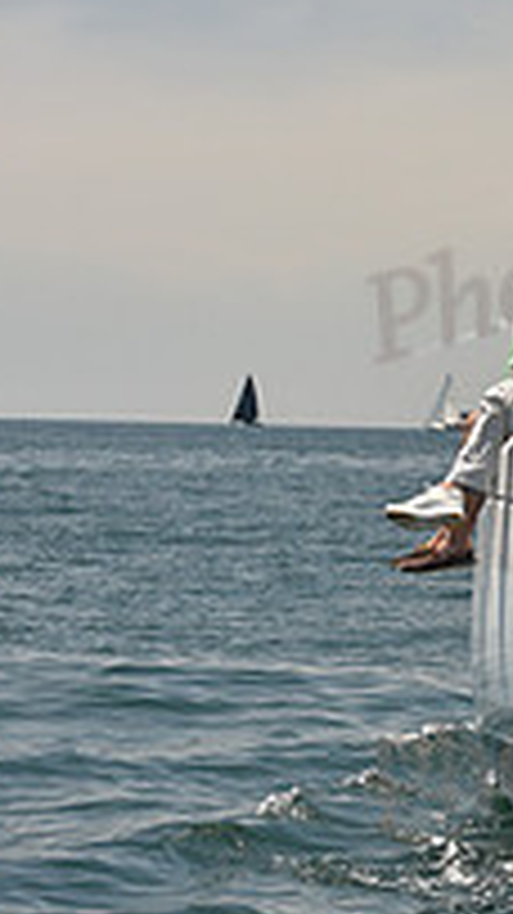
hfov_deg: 5.6
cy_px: 416
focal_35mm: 210
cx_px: 1238
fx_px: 5085
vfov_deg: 10.3
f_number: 5
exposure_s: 1/800
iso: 250
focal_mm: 70
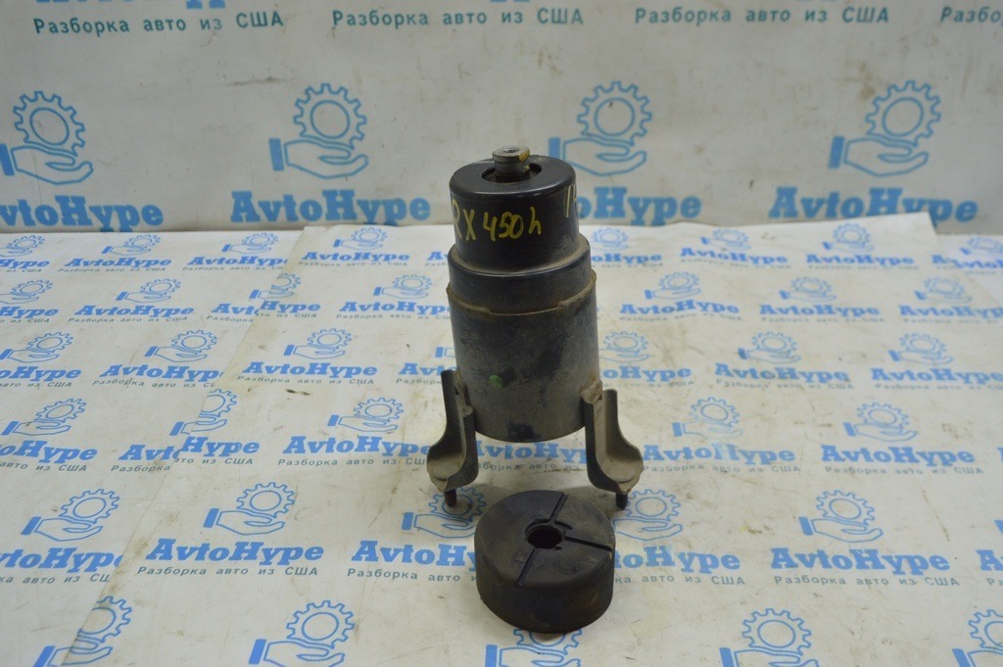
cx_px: 502
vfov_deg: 39.9
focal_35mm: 33
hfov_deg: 57.3
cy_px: 334
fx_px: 919
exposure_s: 1/40
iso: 400
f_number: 5.6
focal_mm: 22
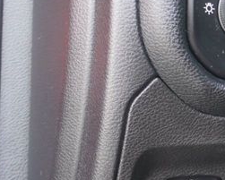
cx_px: 349
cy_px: 37
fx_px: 766
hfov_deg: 15.3
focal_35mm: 115
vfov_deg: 13.4
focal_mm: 20
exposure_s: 1/160
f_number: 4
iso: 1250
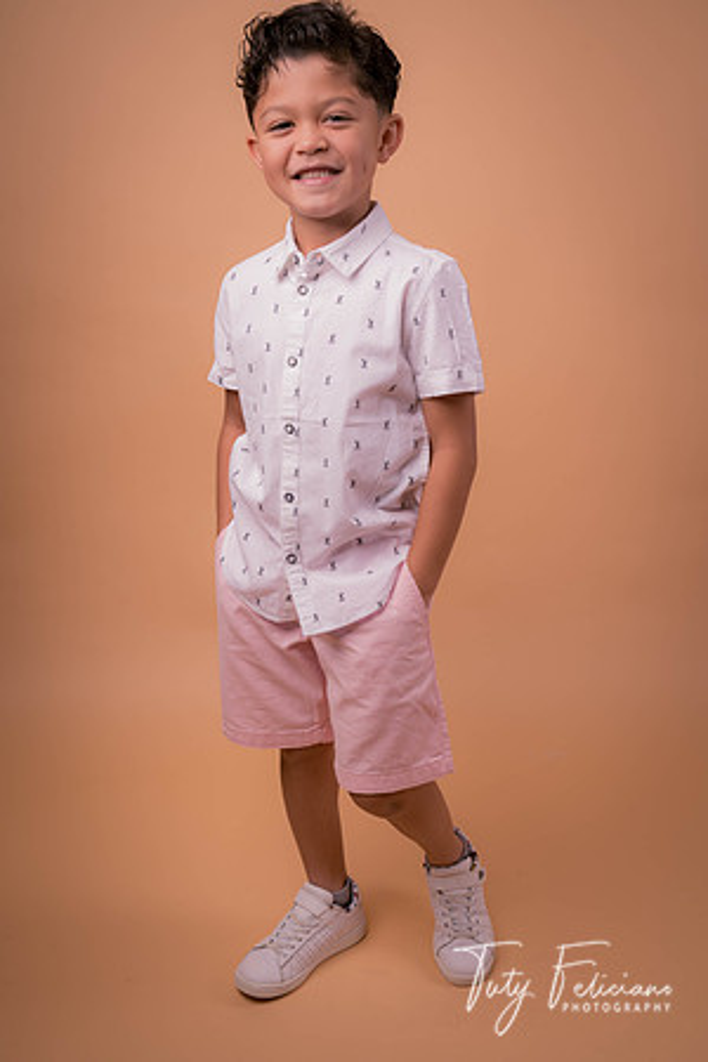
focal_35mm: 35
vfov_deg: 54.4
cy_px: 531
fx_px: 1032
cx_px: 354
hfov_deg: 37.9
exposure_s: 1/160
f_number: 8
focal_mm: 35
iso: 80
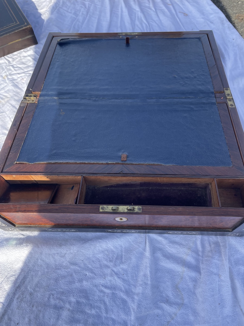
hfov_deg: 53.1
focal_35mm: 26
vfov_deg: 67.3
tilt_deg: -61.4
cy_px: 163
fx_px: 244
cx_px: 122
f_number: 1.6
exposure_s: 1/903
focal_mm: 4.2
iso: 32
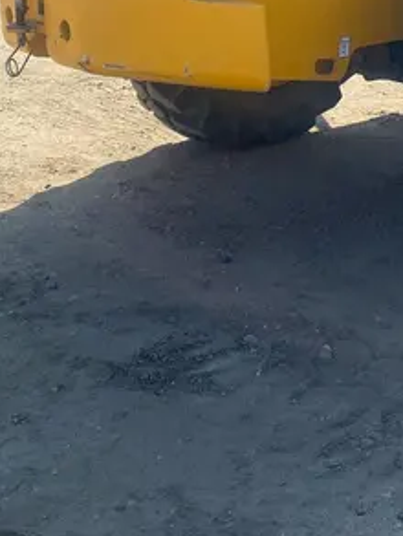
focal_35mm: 65
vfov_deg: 27.5
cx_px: 357
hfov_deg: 22.1
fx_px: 1008
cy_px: -43
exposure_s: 1/1701
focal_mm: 4.25
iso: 32
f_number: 1.8
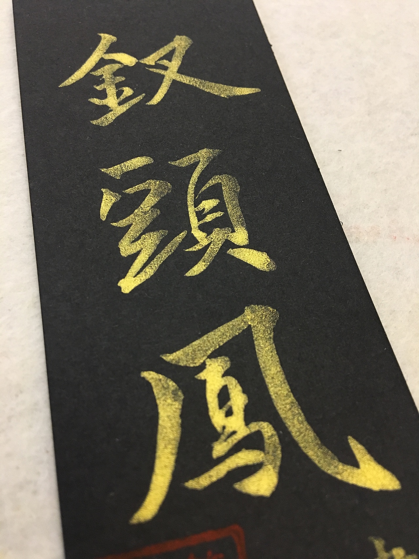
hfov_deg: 48.2
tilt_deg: -60.5
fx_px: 468
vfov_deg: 61.7
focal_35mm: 29
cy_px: 280
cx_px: 210
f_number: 2.2
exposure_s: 1/33
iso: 160
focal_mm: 4.15
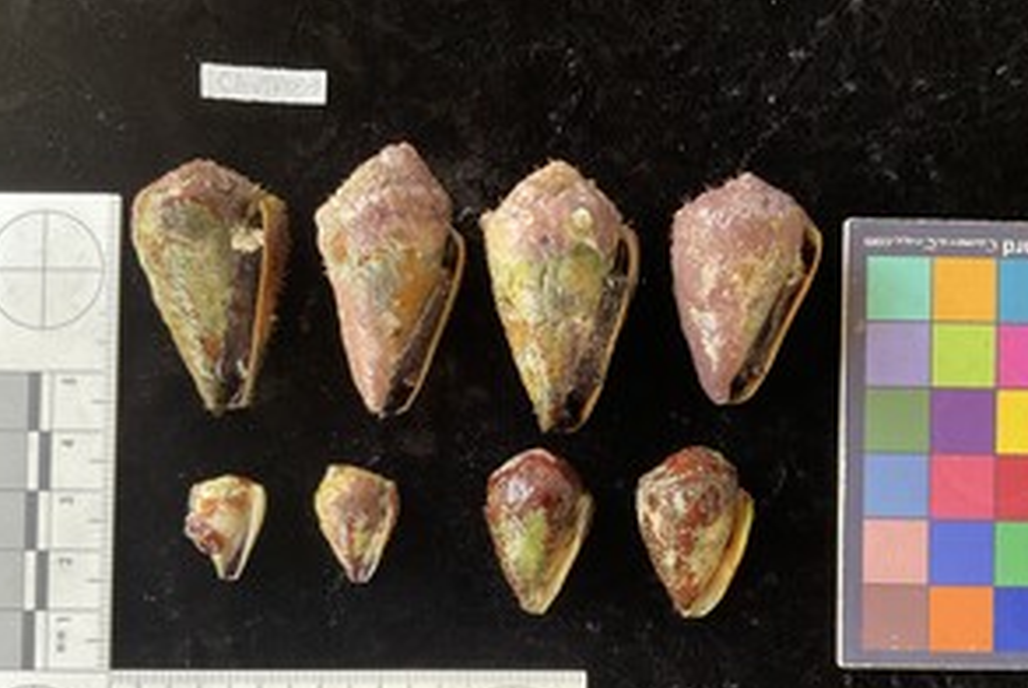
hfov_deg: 53.1
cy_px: 444
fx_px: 1029
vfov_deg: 36.7
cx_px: 540
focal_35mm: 36
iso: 80
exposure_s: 1/60
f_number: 1.8
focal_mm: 3
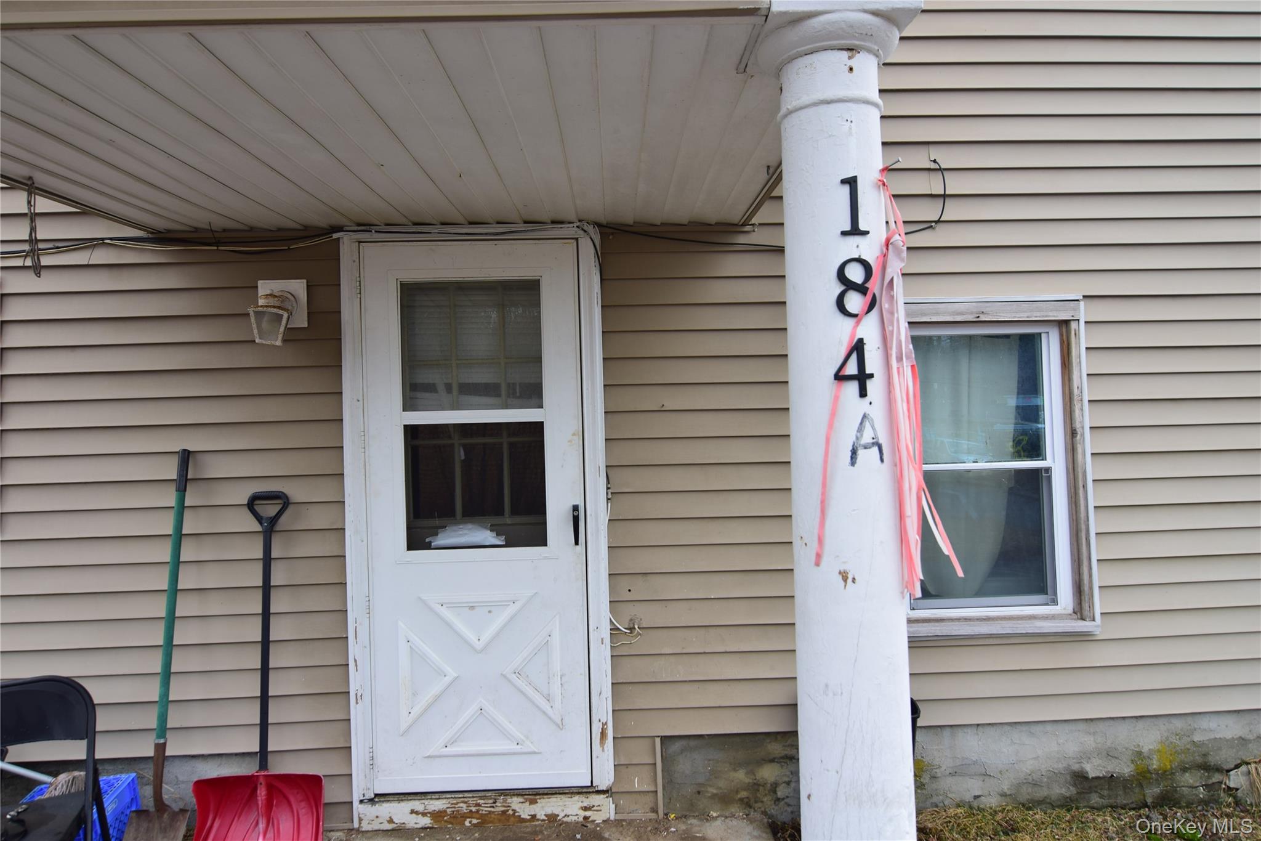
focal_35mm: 21
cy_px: 420
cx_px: 630
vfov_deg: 59.5
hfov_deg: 81.2
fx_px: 735
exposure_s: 1/125
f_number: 5.6
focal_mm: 14
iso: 100
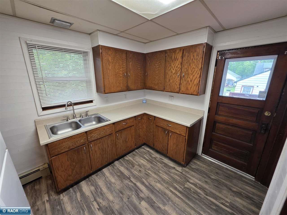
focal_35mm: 13
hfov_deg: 106.2
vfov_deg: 89.9
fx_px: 108
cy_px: 108
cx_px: 144
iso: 200
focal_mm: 2.2
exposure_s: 1/60
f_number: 1.9
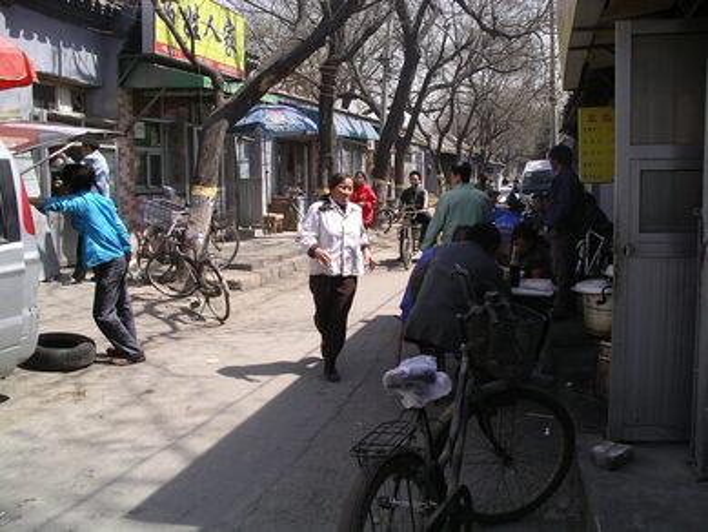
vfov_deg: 38.7
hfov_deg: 50.1
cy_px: 266
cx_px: 354
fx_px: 757
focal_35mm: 37
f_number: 4.3
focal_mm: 7.8
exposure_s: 1/323
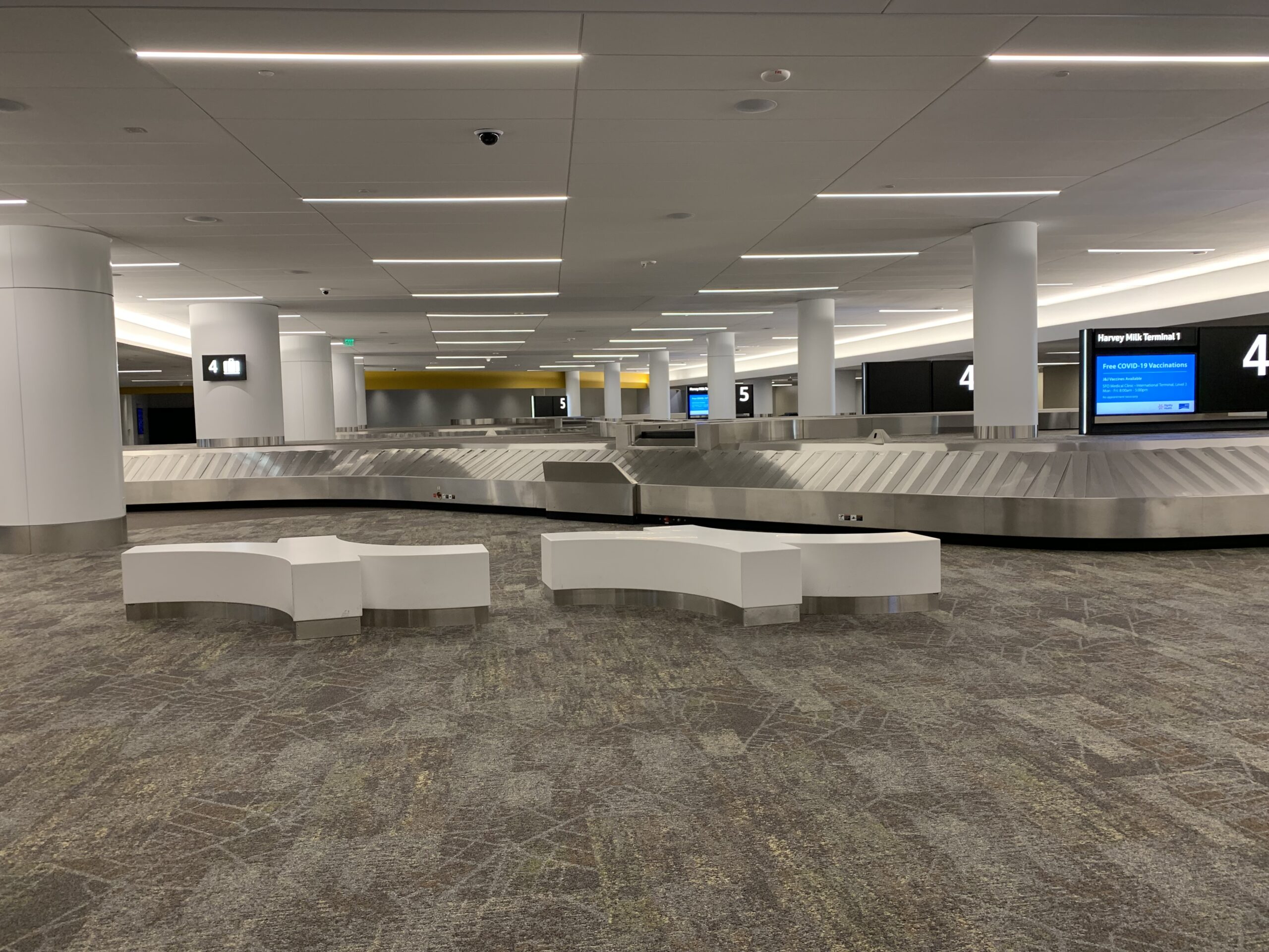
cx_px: 634
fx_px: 953
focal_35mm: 26
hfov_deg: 67.3
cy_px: 476
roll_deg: +1.2
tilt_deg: -2.6
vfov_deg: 53.1
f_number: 1.8
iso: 100
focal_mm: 4.25
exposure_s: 1/50
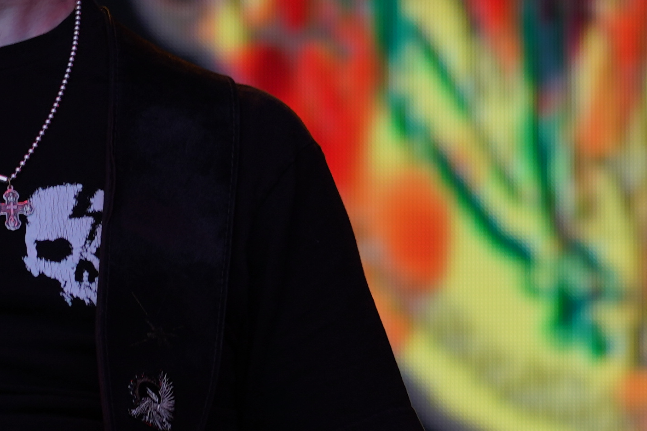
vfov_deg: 3.1
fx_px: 8053
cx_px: 289
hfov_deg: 4.6
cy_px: 290
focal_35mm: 448
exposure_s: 1/200
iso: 100
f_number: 4.5
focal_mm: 105
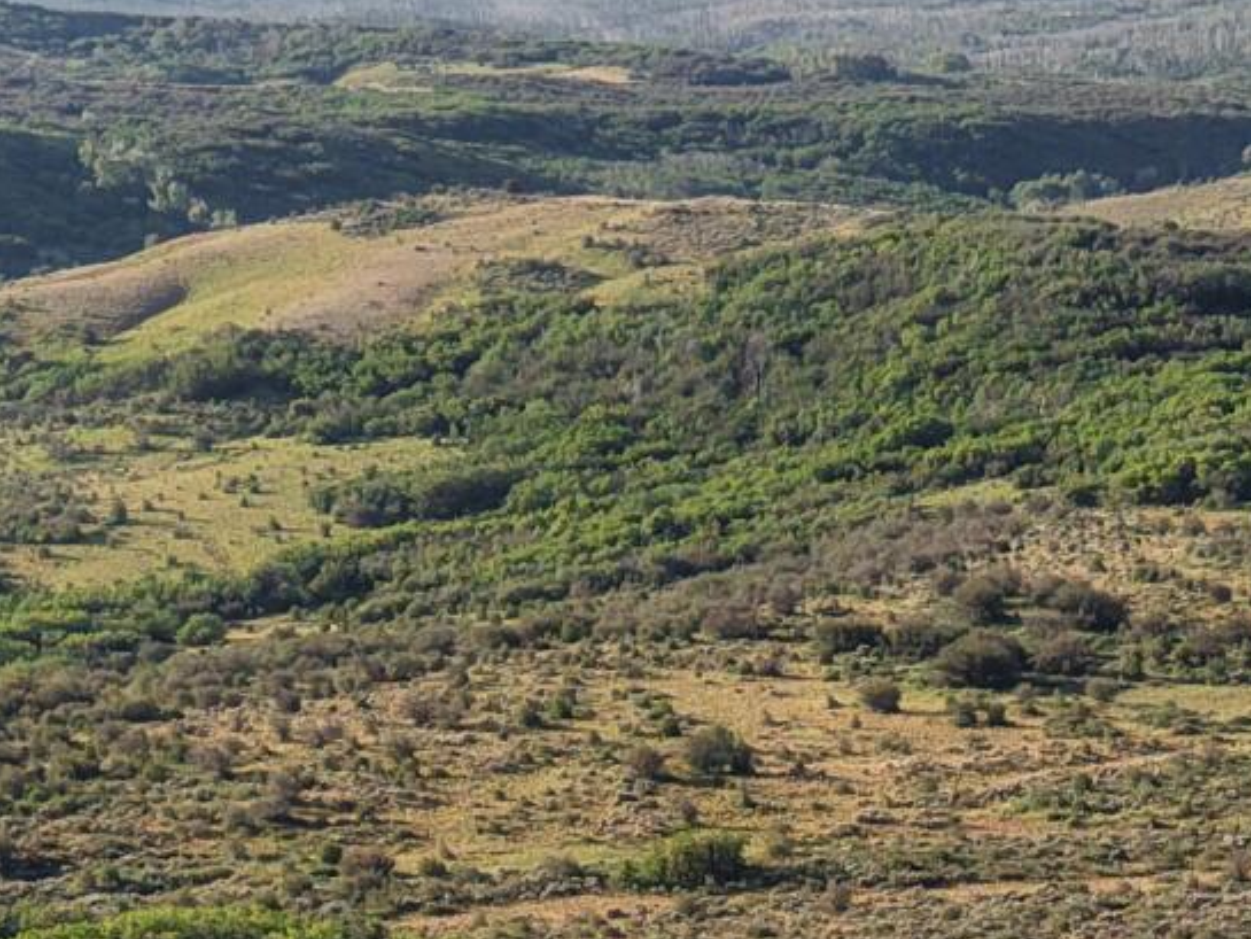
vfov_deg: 10.8
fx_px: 4771
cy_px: 1474
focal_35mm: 132
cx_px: 1122
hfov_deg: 14.8
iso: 320
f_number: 1.8
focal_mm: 8.67
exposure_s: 1/4000
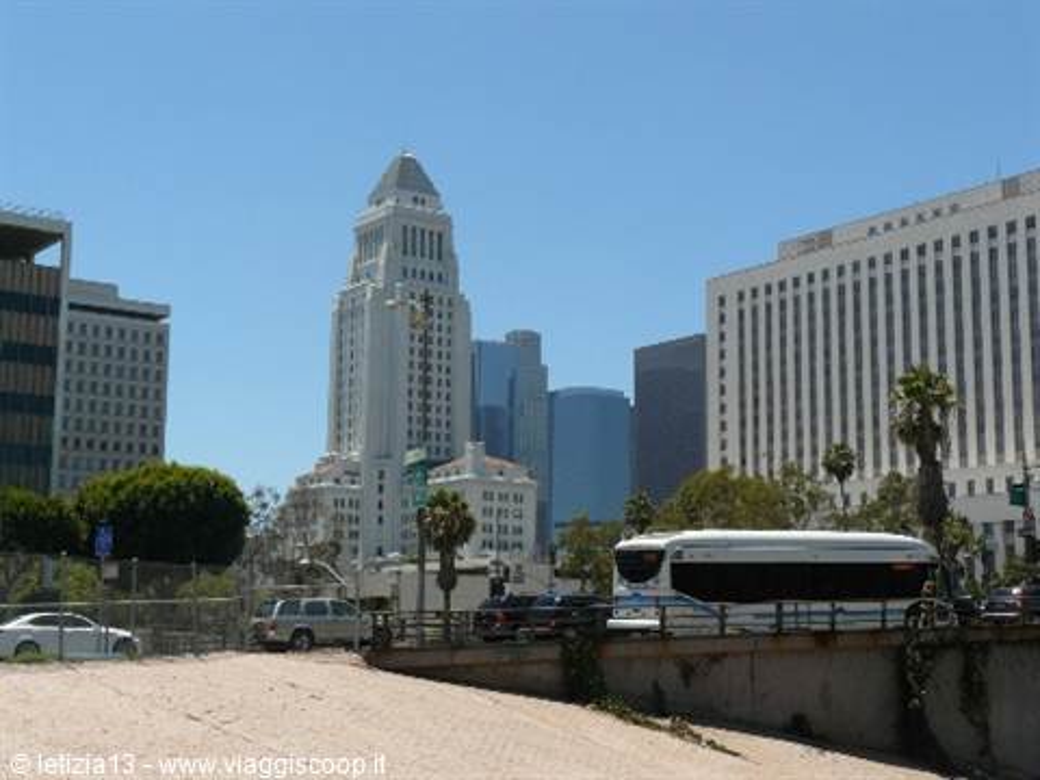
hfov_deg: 33.8
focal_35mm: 57
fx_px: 1713
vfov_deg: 25.7
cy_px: 390
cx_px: 520
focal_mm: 9.5
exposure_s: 1/400
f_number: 5.6
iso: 100
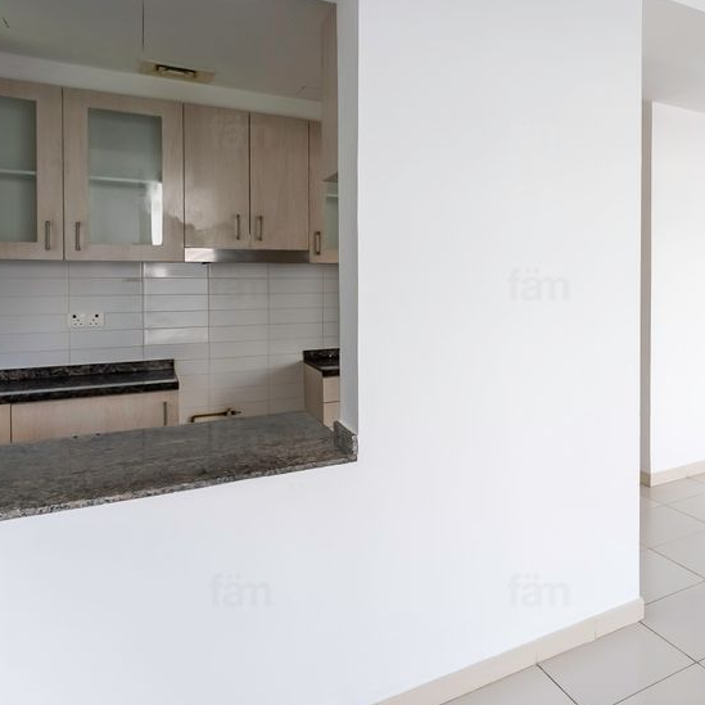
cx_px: 677
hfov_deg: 51.2
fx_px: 599
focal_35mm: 26
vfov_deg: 60.4
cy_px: 283
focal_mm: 14
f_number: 8
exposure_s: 1/80
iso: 320
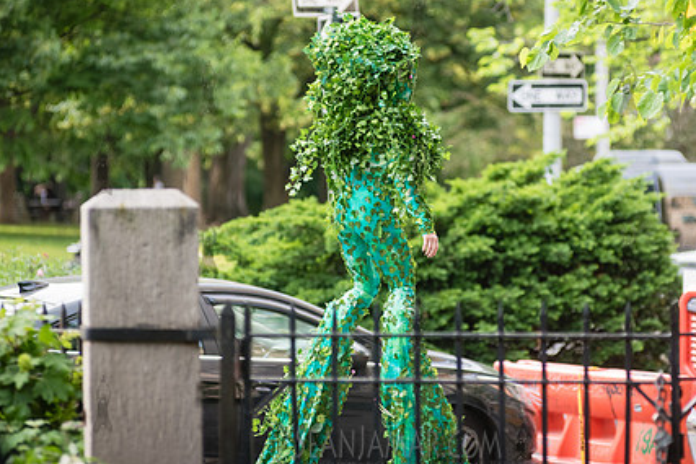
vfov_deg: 5.5
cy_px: 167
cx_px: 417
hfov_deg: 8.2
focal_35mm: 251
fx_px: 4854
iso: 1000
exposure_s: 1/400
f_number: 4
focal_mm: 185
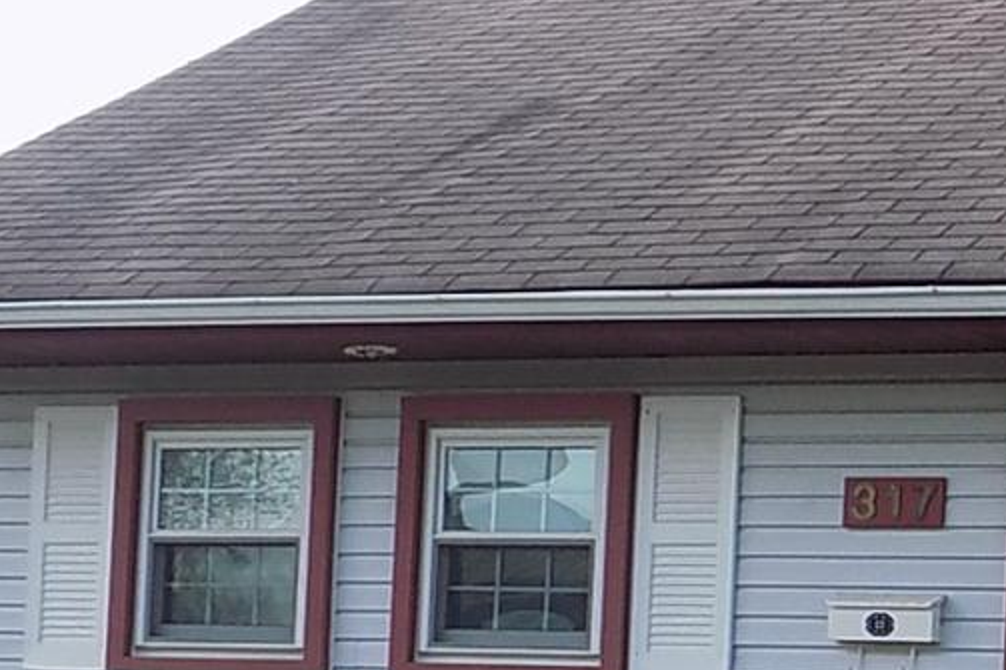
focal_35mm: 127
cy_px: 916
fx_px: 3548
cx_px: 972
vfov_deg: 10.5
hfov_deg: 15.9
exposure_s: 1/250
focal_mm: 5.3
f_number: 3.3
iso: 80
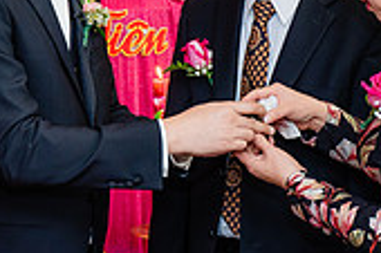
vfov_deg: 12.8
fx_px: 1121
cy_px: 46
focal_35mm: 106
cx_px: 87
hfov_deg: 19.1
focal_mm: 31
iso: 800
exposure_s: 1/160
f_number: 4
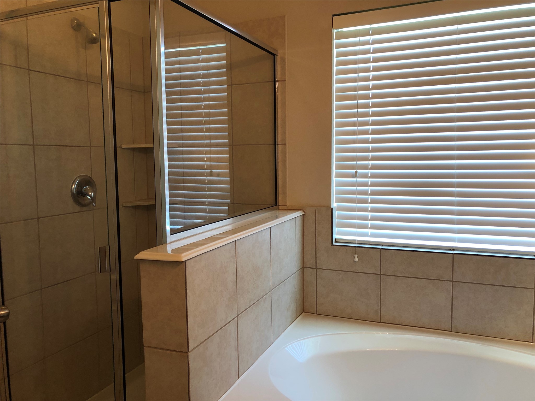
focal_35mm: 28
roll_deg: +0.5
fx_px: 433
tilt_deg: -5.1
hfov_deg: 63.4
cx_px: 268
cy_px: 200
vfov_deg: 49.7
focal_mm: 3.99
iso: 32
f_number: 1.8
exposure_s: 1/30
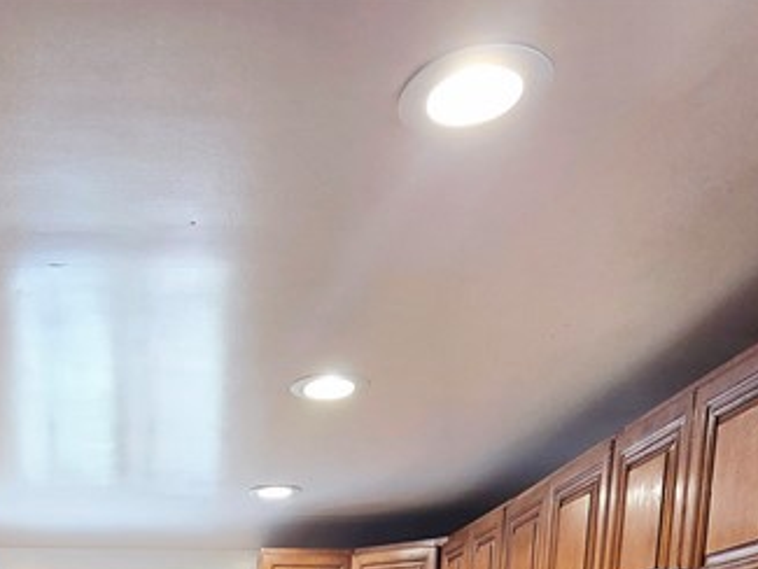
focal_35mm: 41
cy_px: 884
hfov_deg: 43.9
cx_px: 166
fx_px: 898
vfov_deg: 25.2
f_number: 2.2
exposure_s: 1/60.2
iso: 125
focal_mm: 2.2
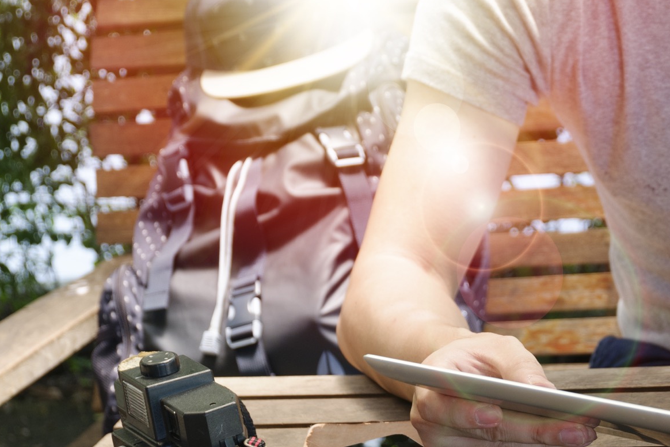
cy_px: 335
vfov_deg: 13.8
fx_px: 1842
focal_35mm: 99
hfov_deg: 20.4
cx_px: 527
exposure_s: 1/35
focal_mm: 40.2
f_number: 5.3
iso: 400
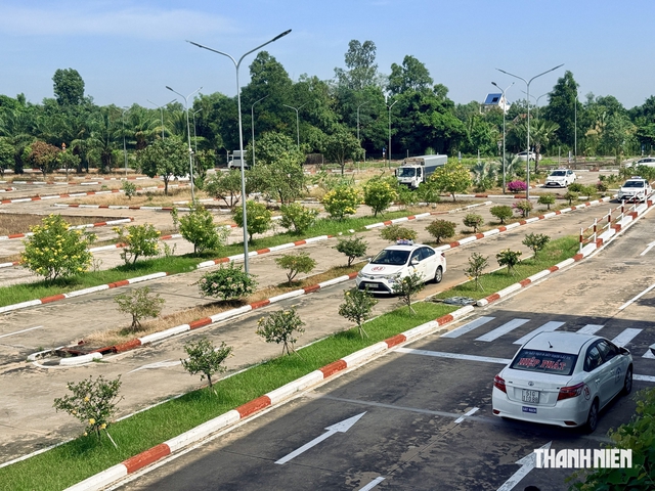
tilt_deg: -7.8
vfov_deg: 30.3
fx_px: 908
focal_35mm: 48
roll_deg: +0.8
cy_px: 246
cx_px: 328
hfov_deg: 39.7
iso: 64
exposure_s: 1/3704
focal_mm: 6.76
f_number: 1.78
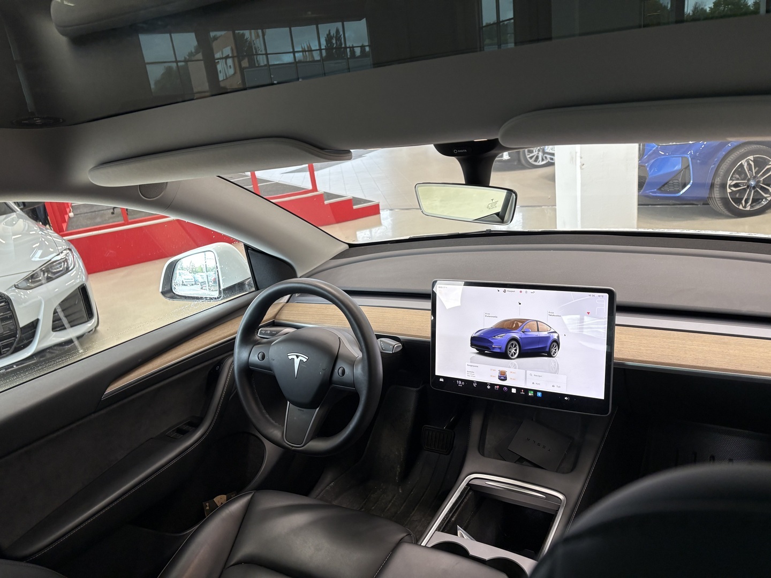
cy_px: 289
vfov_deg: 53.1
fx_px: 579
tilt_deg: -16.7
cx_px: 386
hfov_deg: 67.3
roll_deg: +8.3
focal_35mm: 26
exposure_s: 1/50
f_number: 1.6
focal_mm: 5.96
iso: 100
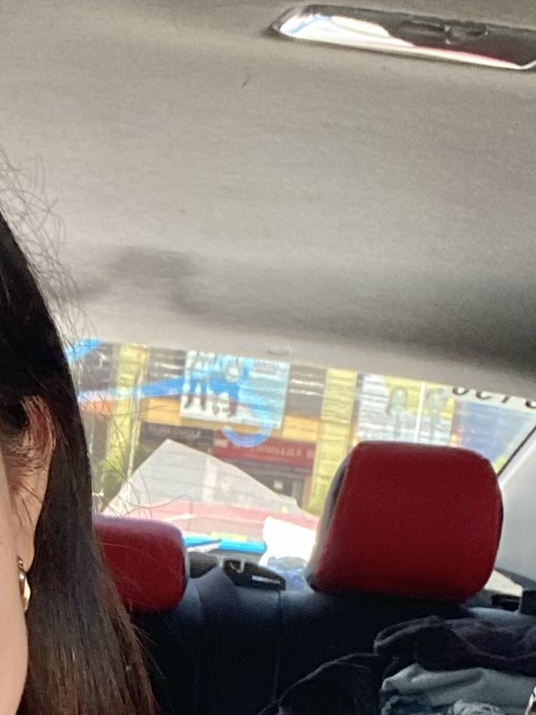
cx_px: 13
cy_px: 634
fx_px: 1795
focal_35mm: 87
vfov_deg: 22.0
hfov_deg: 16.7
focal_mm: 2.71
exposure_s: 1/81
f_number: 2.2
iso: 100
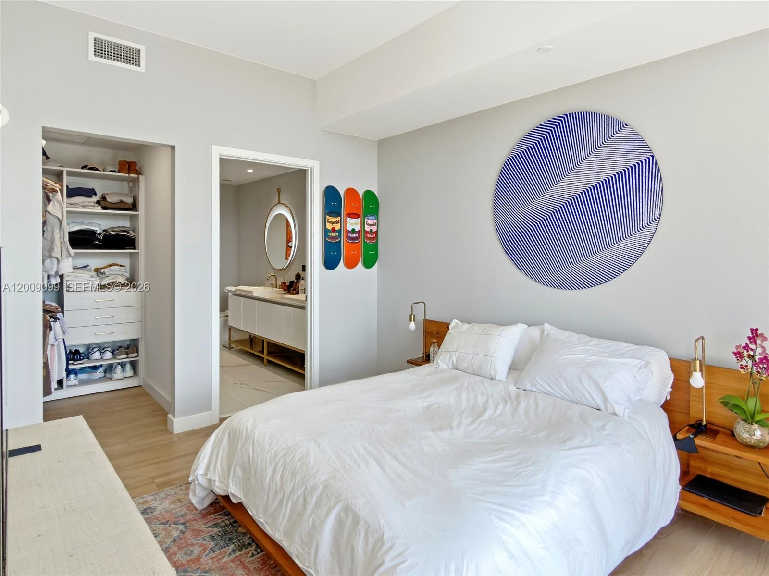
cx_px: 384
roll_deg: +0.9
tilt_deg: -5.0
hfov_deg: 84.7
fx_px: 422
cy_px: 288
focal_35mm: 19
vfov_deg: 68.7
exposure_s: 1/120
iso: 40
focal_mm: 2.2
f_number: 2.2
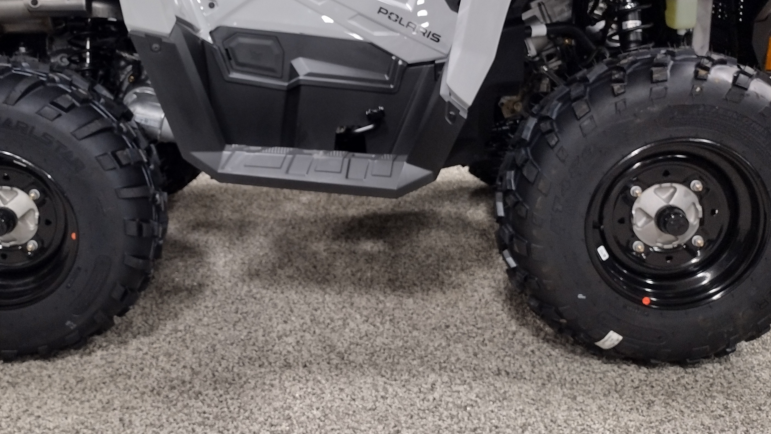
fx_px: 859
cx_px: 301
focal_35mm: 42
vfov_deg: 27.9
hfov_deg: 48.0
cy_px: 105
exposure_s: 1/40
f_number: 1.7
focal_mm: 4.71
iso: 331
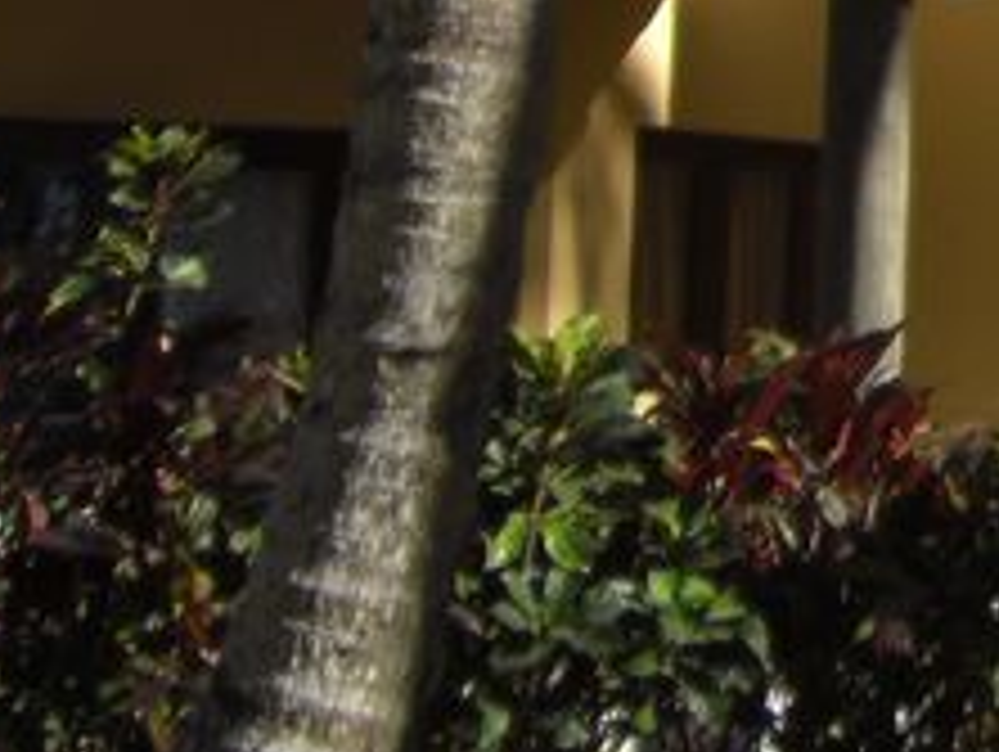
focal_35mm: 175
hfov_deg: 10.3
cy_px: -513
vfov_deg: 8.2
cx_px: 2097
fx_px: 5056
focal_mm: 6.2
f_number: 2.7
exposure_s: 1/1000
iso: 64
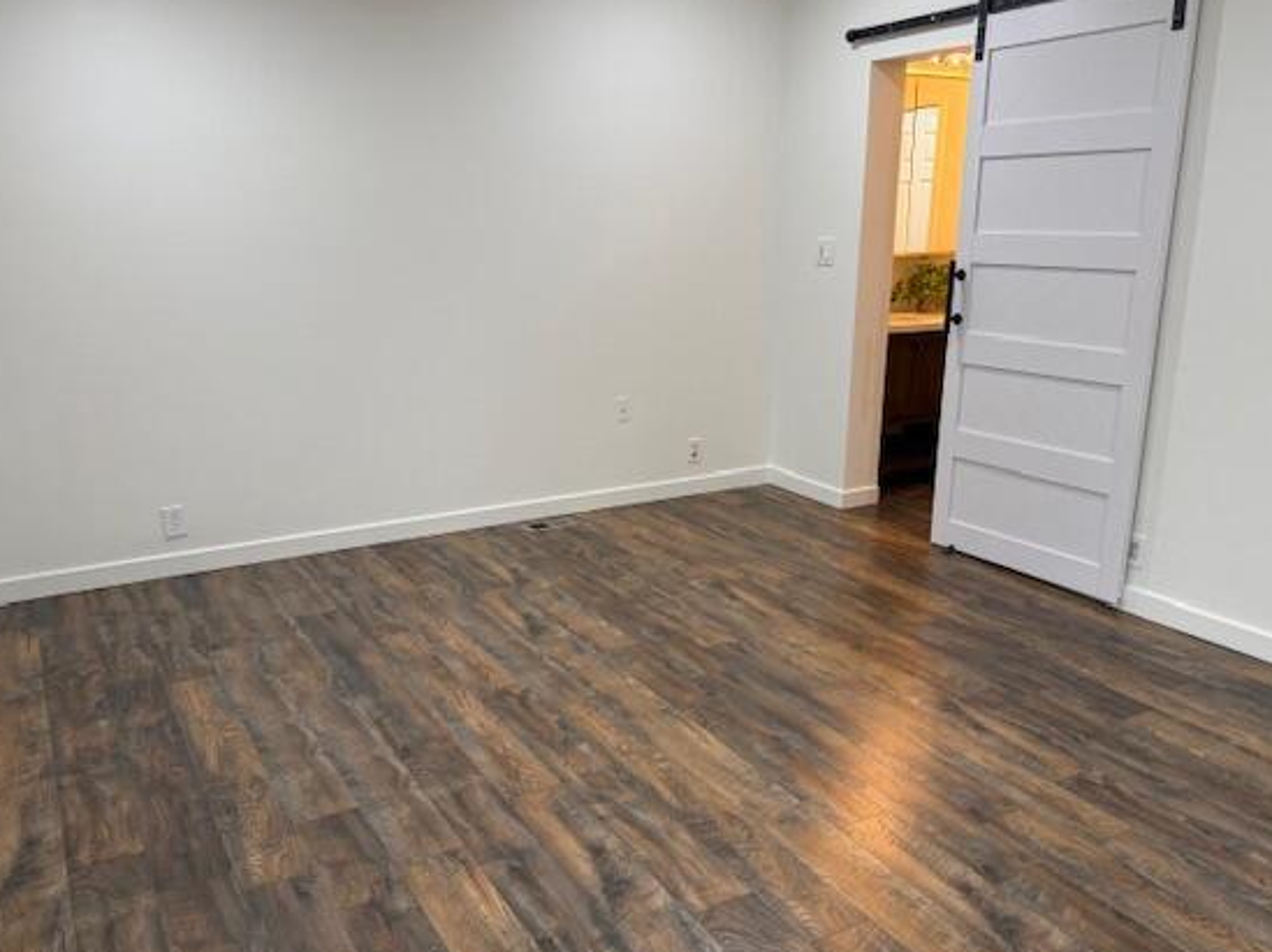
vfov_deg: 49.7
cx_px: 670
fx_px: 1028
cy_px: 505
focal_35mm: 28
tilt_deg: -14.6
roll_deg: +0.5
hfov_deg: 63.4
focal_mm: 6.76
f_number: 1.78
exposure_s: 1/60
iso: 125
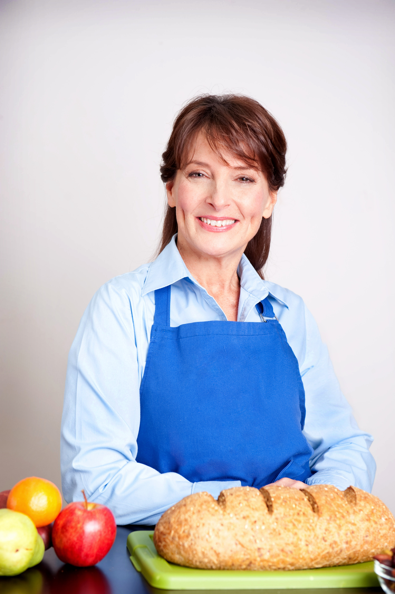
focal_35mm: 70
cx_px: 198
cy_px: 297
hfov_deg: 19.4
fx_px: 1153
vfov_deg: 28.9
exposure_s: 1/125
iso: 200
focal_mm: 70
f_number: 5
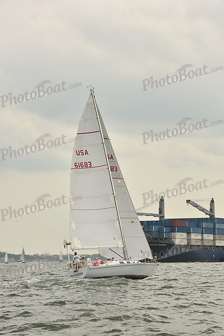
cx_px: 112
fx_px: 933
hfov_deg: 13.7
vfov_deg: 20.4
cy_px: 168
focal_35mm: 100
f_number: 10
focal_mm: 100
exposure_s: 1/640
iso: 250
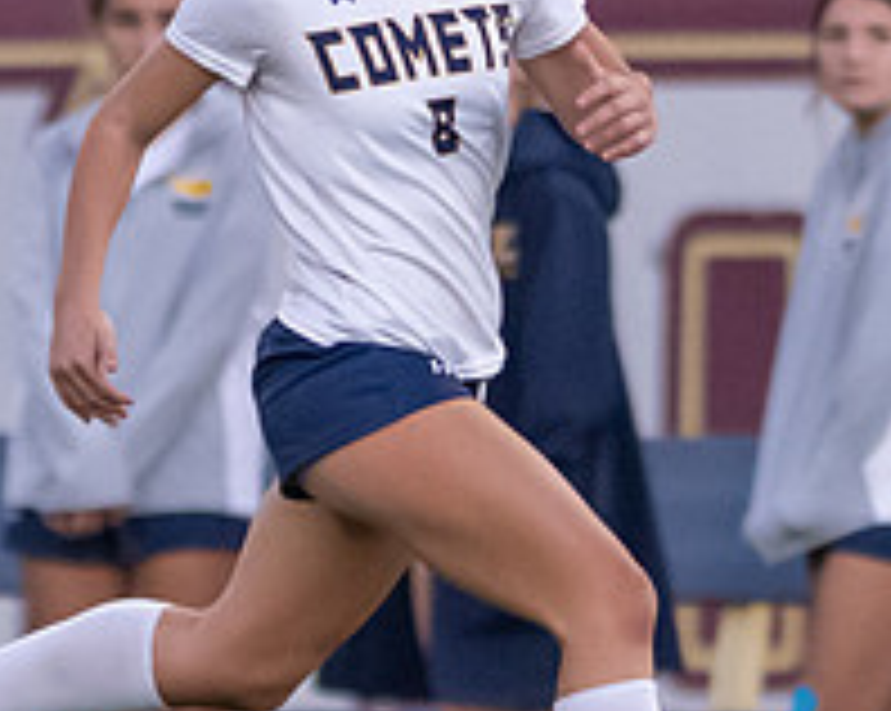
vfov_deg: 0.7
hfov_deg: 0.9
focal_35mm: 2094
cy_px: 1163
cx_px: 185
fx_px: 55165
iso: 3600
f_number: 2.8
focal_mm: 300
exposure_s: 1/1000
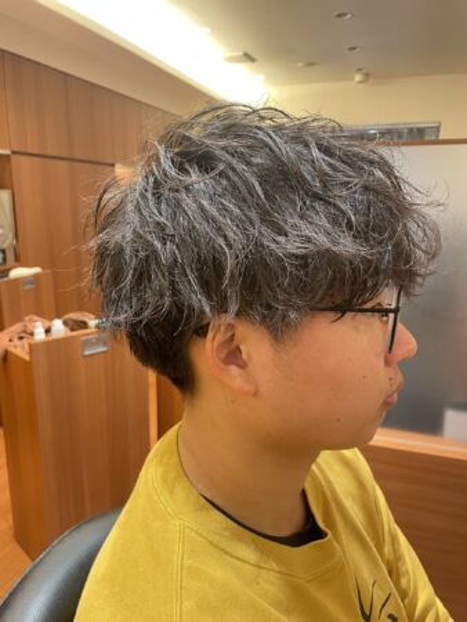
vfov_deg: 67.3
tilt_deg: -12.7
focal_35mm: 26
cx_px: 234
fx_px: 467
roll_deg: +0.3
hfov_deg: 53.1
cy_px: 311
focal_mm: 4.2
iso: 250
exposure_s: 1/50
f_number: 1.6
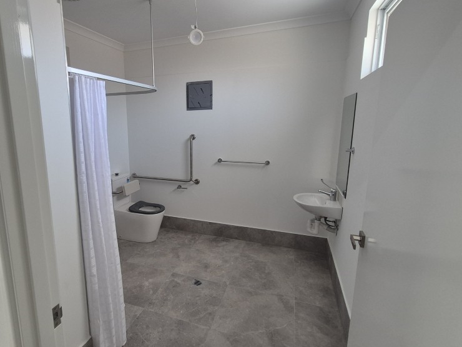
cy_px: 168
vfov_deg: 71.6
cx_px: 180
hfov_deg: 86.4
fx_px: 240
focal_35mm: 18
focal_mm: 2.2
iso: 100
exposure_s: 1/50
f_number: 2.2
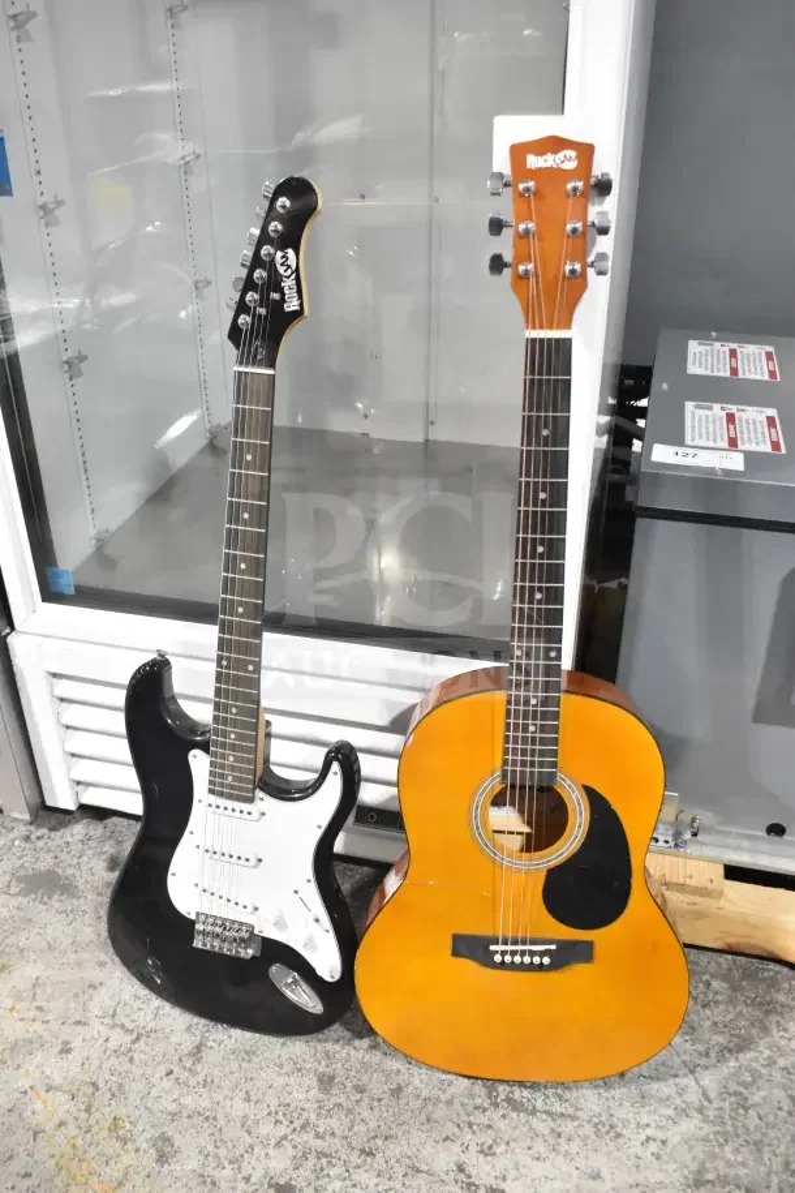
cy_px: 596
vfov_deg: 61.9
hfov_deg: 43.6
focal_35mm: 30
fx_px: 994
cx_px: 398
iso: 6400
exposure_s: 1/160
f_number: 6.3
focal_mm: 20
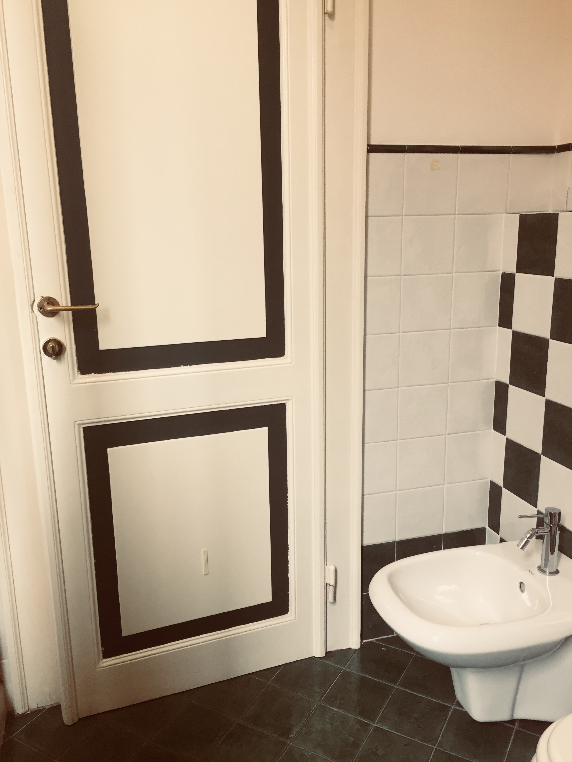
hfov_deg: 48.2
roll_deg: +0.1
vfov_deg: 61.7
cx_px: 286
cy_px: 381
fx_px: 639
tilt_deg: -12.9
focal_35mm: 29
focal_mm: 4.15
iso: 100
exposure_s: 1/33
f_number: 2.2
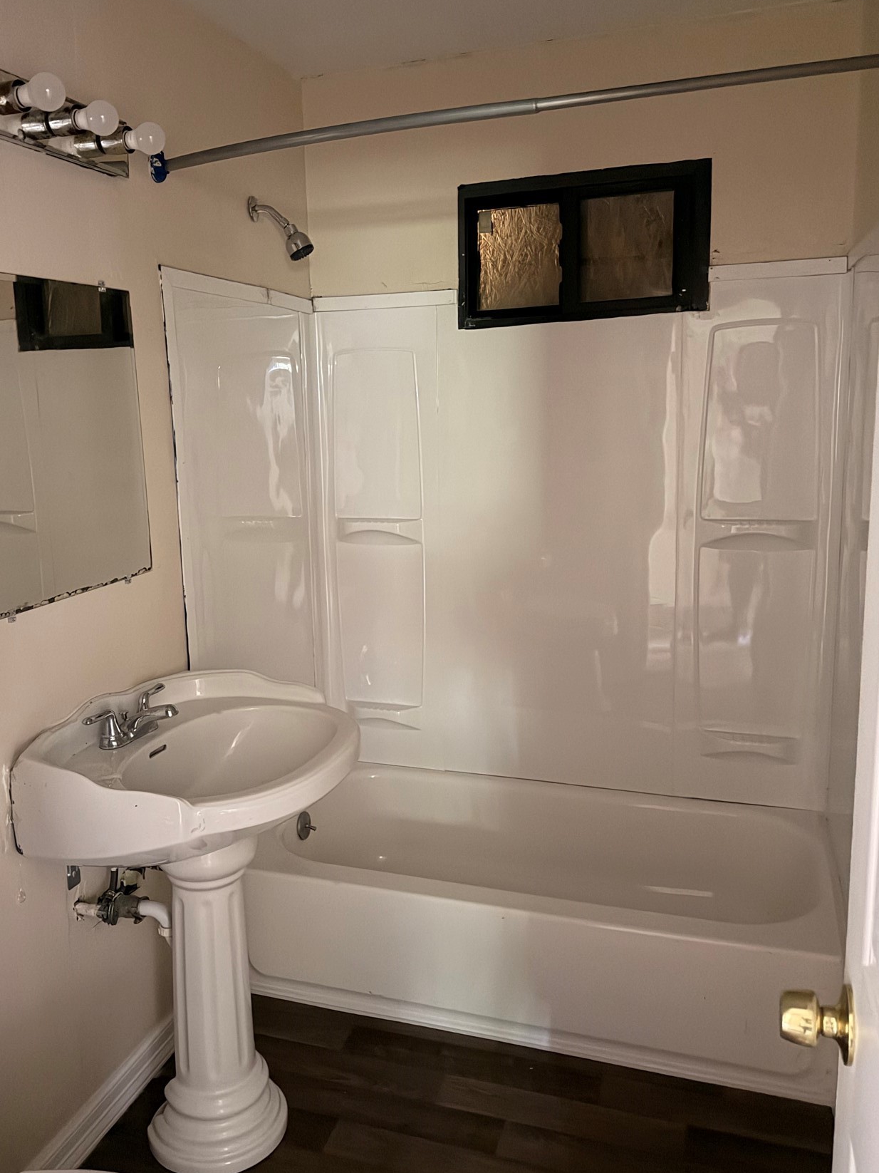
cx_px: 376
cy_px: 559
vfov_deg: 63.4
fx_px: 948
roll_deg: +1.8
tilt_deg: -9.6
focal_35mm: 28
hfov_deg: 49.6
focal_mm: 6.76
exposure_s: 1/23
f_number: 1.78
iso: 1600
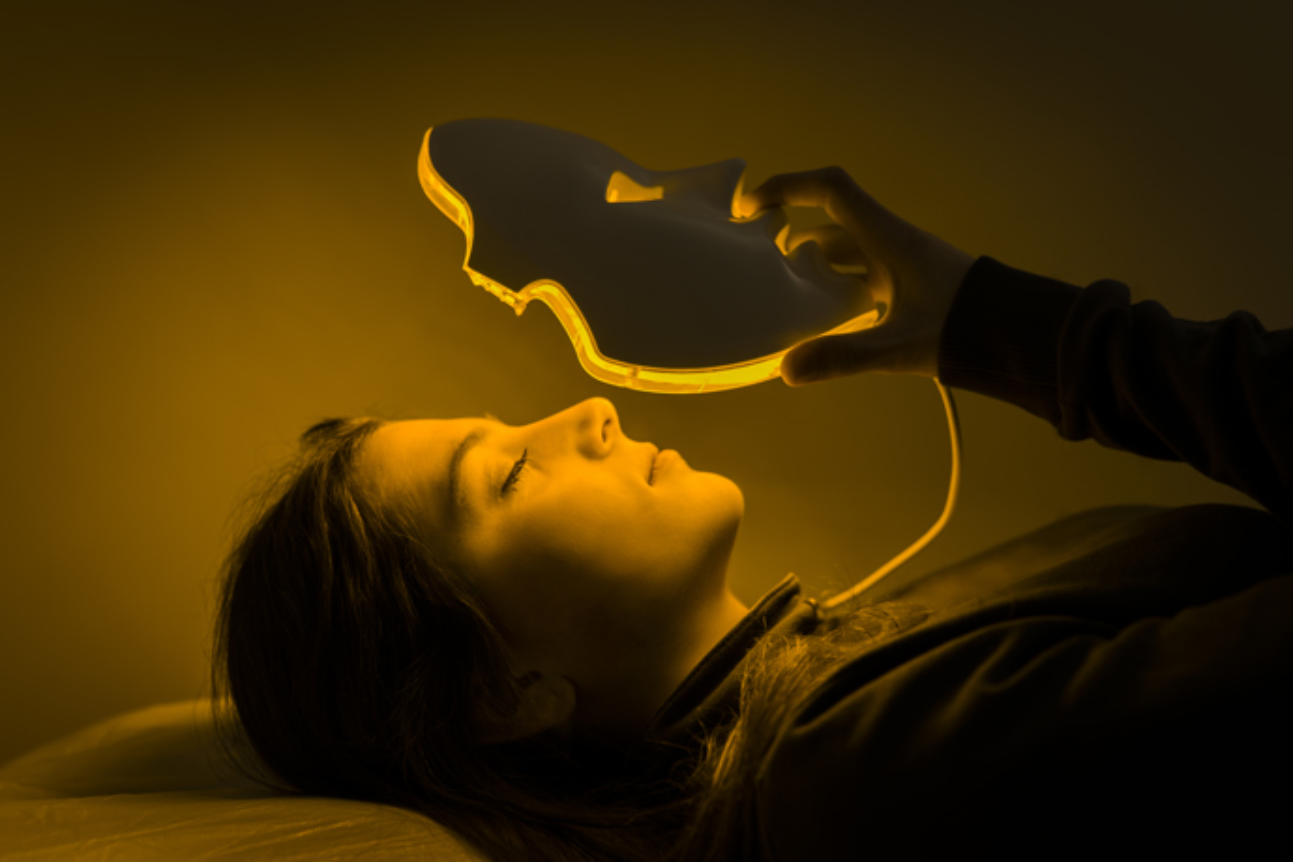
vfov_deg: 37.9
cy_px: 431
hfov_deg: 54.4
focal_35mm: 35
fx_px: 1257
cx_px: 646
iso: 200
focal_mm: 35
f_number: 2.8
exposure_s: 1/100
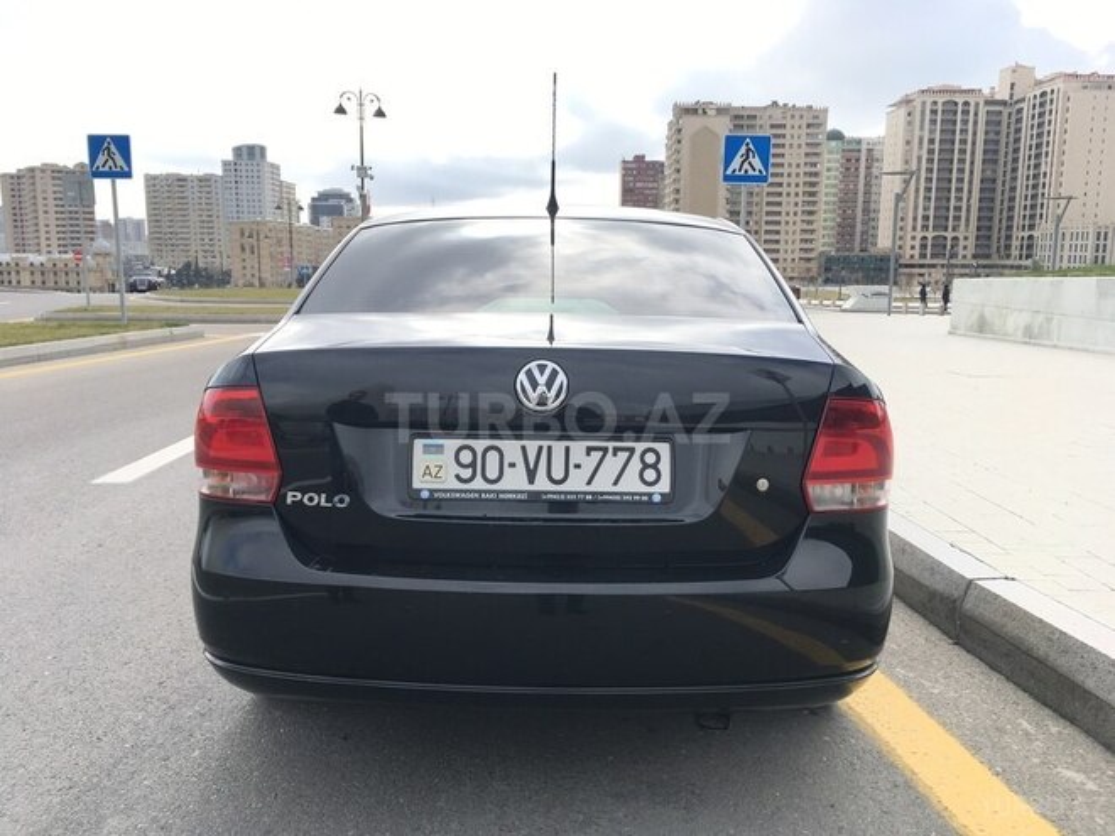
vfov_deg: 48.2
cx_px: 558
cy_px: 418
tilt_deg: -11.0
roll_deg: -1.6
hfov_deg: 61.7
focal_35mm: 29
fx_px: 934
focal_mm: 4.15
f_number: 2.2
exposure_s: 1/864
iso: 25
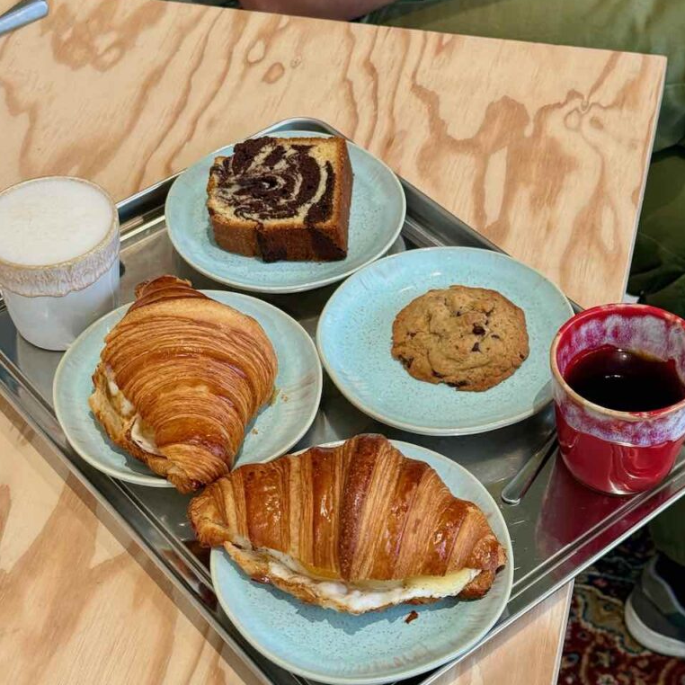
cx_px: 344
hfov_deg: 30.0
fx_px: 1276
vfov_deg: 30.0
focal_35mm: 57
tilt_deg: -45.6
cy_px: 369
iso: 64
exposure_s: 1/100
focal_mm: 6.76
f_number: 1.78
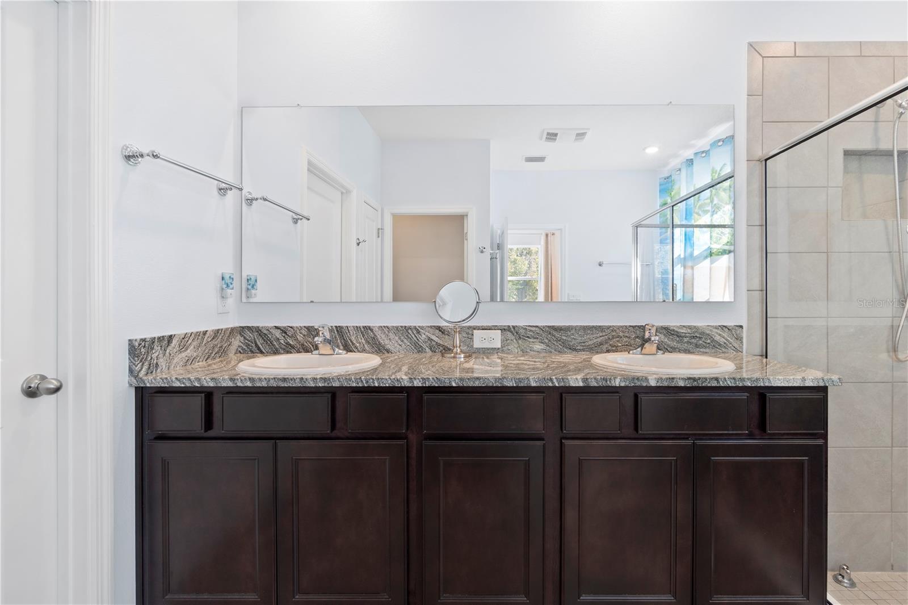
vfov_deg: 77.3
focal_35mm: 15
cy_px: 302
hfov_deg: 100.4
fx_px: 378
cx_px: 454
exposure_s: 1/2
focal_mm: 10
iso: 100
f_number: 8
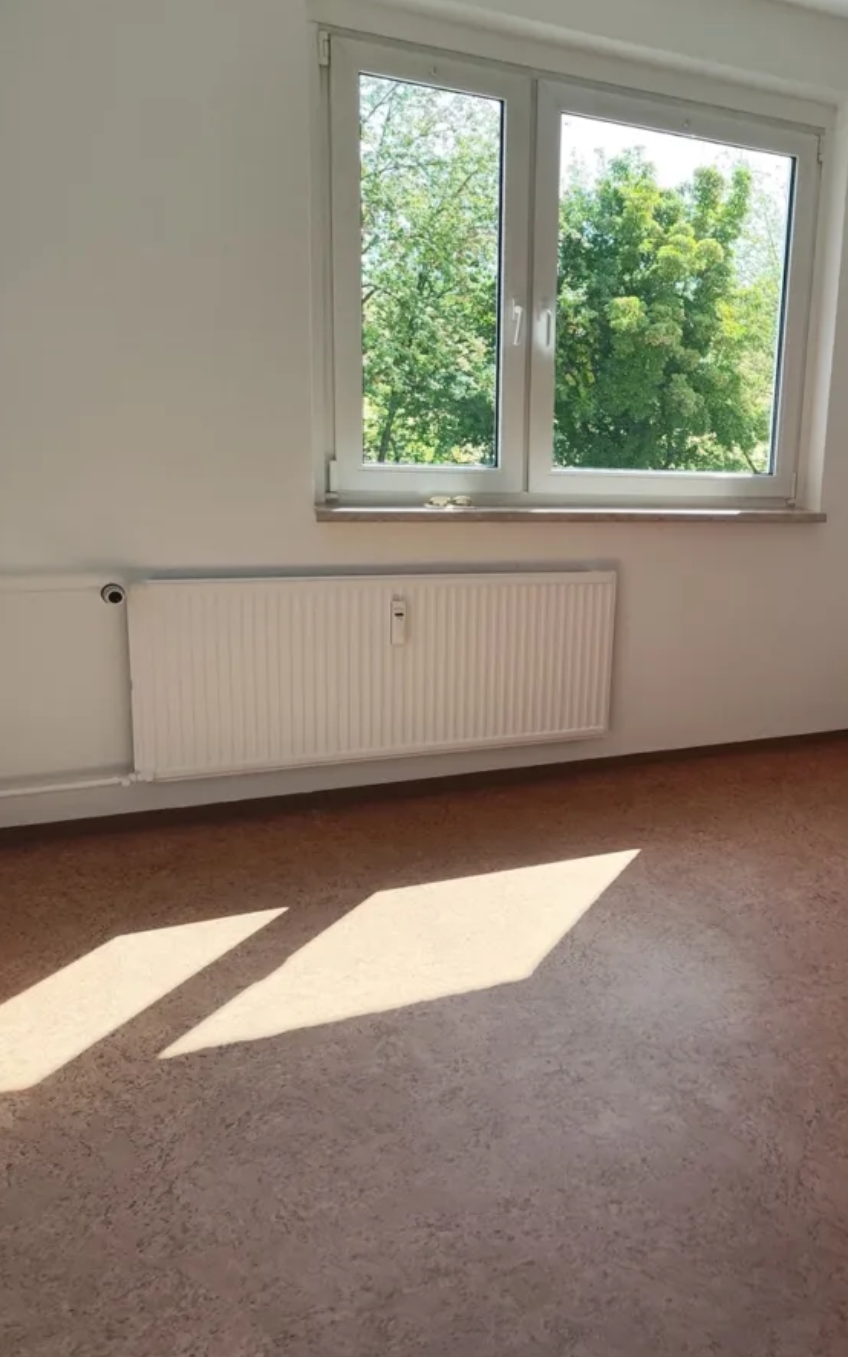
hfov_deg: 35.3
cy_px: 676
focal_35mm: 33
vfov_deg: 58.2
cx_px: 814
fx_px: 1221
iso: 50
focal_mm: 6.14
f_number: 1.65
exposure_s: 1/268
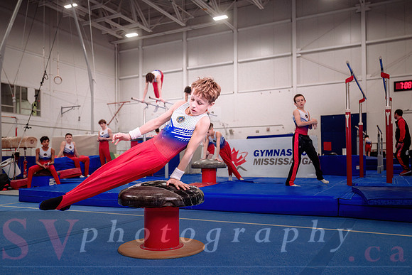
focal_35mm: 33
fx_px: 376
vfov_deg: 40.1
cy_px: 153
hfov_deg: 57.4
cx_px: 203
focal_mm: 29.5
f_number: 2.8
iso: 1600
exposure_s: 1/640
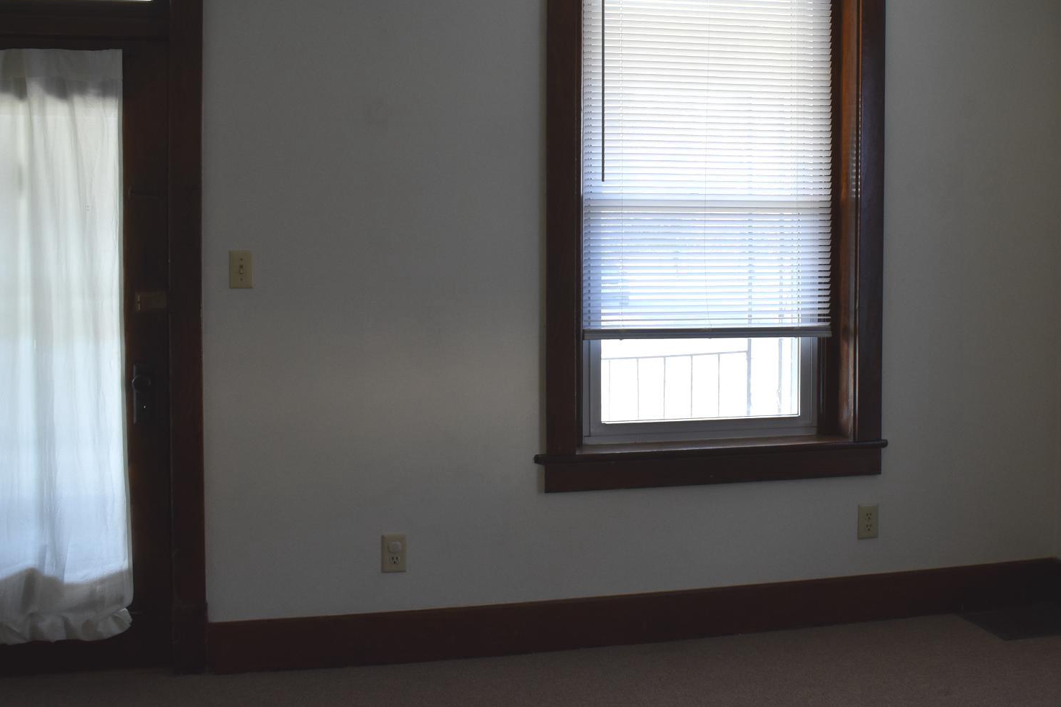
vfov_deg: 30.6
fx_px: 1288
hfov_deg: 44.5
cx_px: 641
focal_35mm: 44
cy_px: 273
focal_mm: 21
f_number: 5.6
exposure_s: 1/100
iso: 800
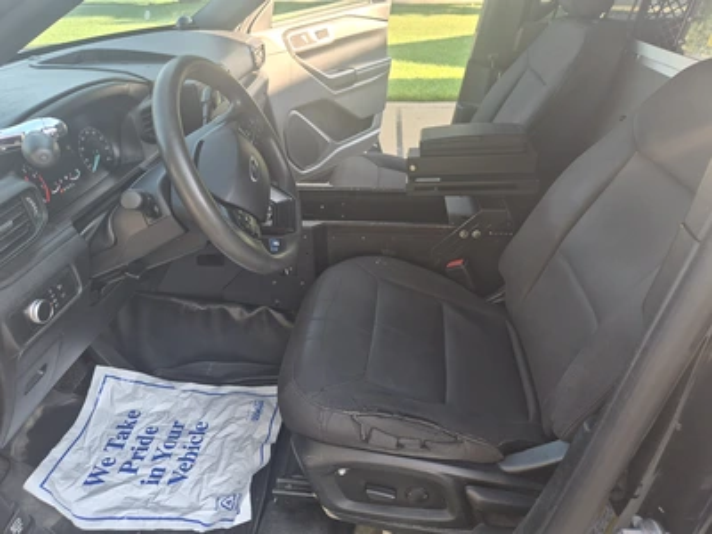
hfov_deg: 73.9
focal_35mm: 23
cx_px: 356
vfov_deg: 58.9
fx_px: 473
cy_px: 267
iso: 64
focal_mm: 5.4
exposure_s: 1/180
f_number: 1.8
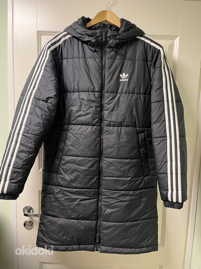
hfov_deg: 53.1
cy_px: 134
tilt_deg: -6.2
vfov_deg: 67.3
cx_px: 100
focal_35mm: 26
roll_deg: -1.1
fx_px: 201
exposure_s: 1/50
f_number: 1.6
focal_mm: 5.1
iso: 250
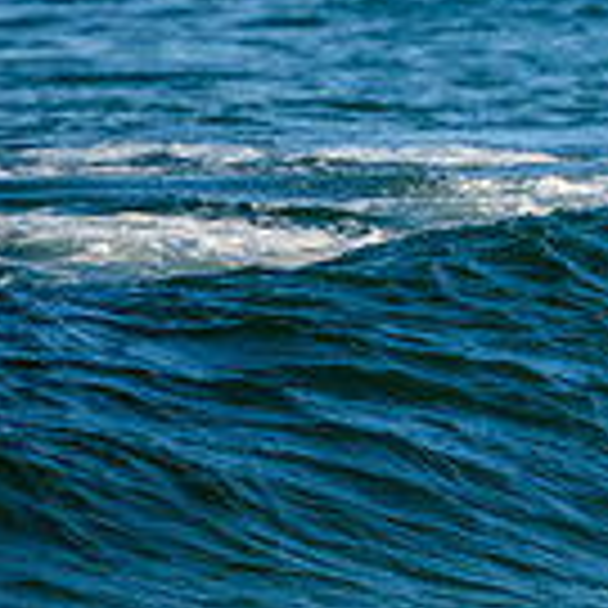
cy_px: 299
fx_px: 58045
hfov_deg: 0.6
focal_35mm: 2921
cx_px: 1189
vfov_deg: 0.6
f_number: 11
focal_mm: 800
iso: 1800
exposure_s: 1/2000
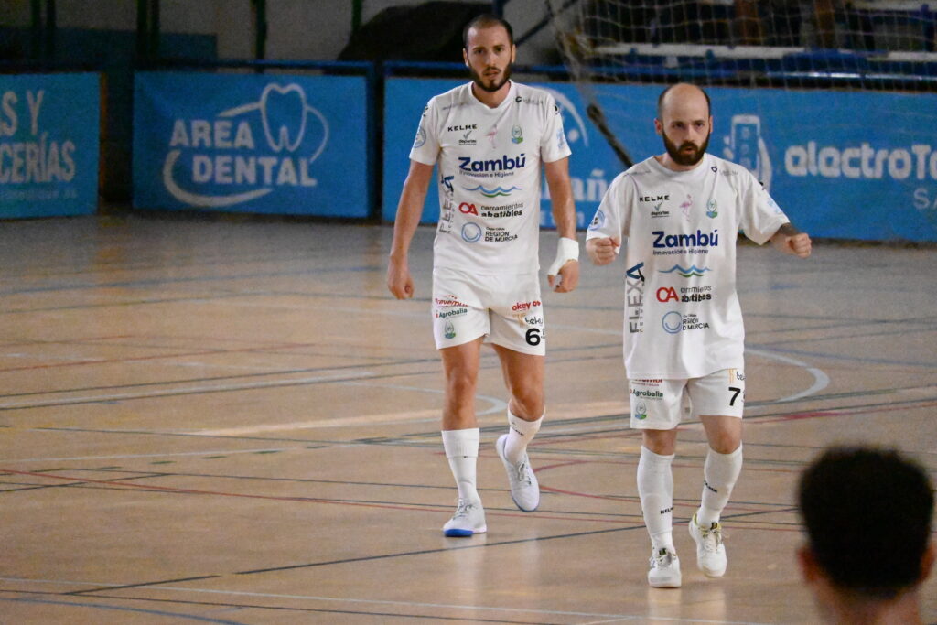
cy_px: 312
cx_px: 468
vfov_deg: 3.7
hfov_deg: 5.5
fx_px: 9761
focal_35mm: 375
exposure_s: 1/3200
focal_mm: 250
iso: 51200
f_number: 6.3
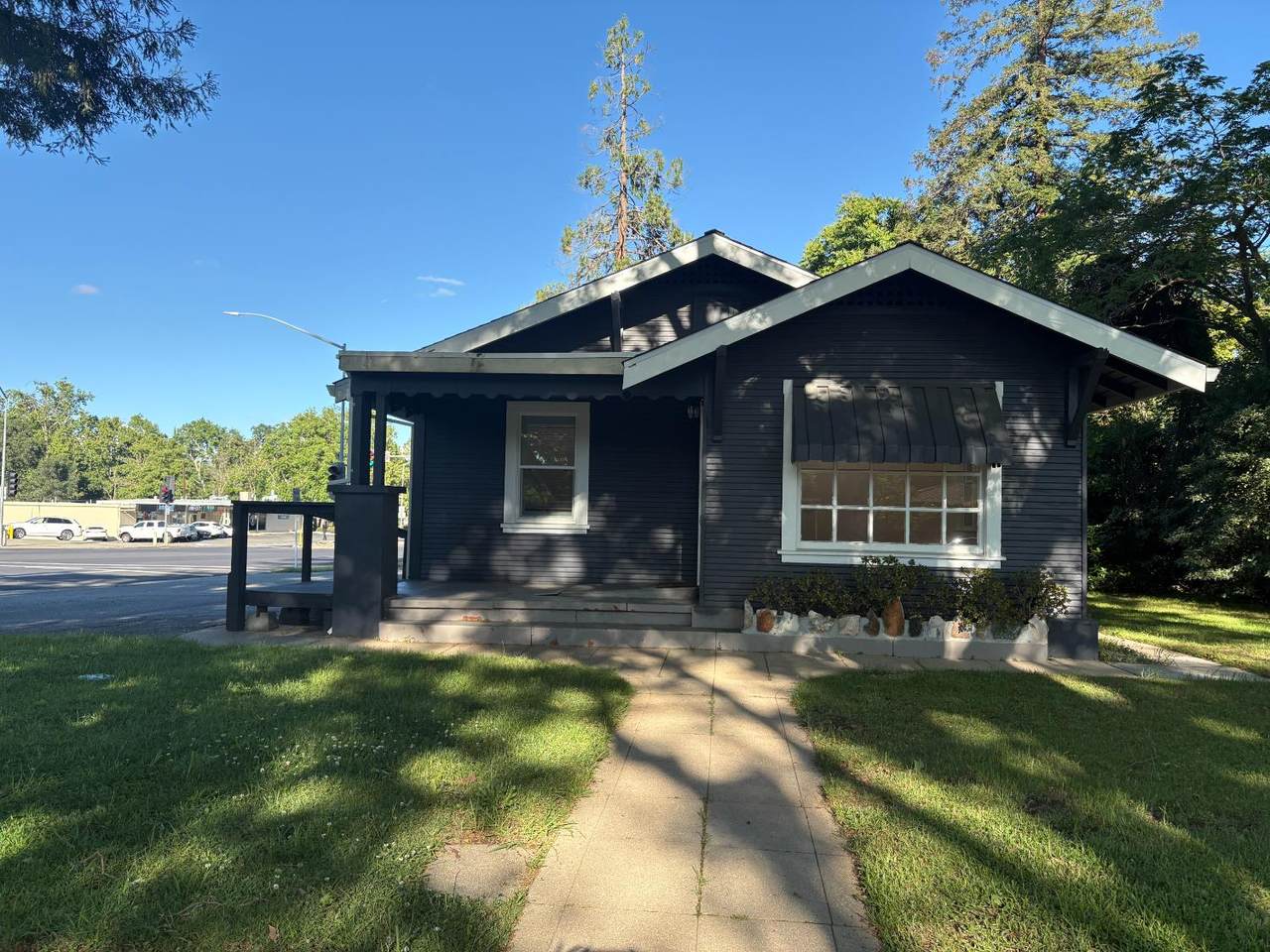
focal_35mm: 26
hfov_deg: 67.3
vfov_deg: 53.1
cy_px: 476
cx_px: 635
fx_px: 954
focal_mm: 5.96
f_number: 1.6
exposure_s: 1/1337
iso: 50
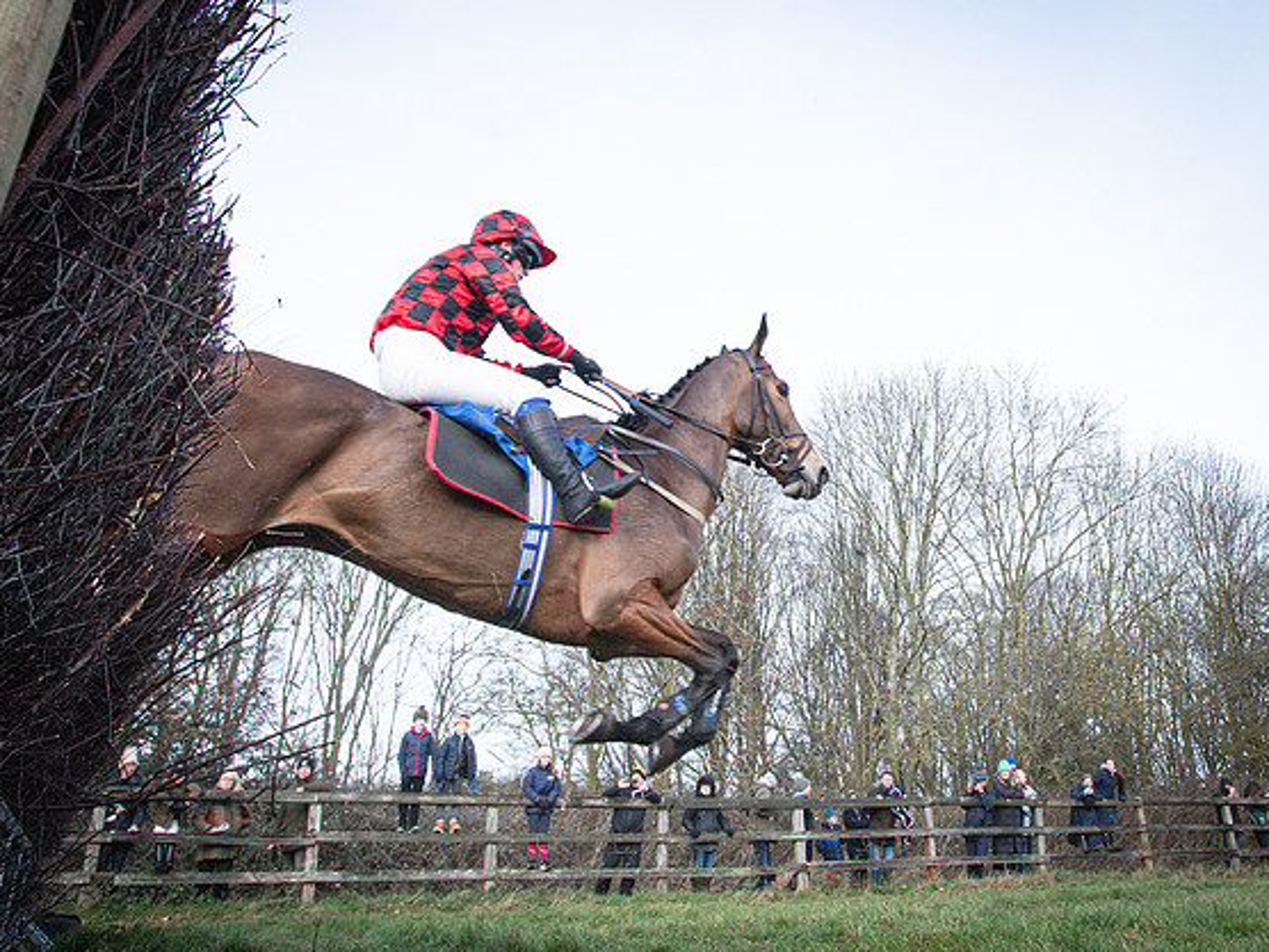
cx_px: 811
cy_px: 360
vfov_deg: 45.1
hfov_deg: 57.5
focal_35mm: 31
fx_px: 1136
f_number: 8
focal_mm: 19
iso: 2000
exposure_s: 1/1000
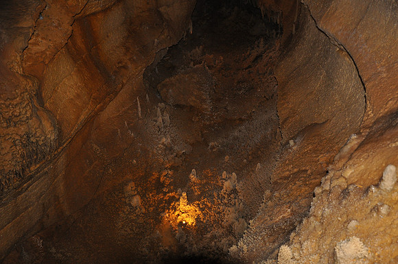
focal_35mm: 33
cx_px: 199
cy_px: 132
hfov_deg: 57.3
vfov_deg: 39.9
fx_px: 364
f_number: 3.8
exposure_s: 1/60
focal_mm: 22
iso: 800
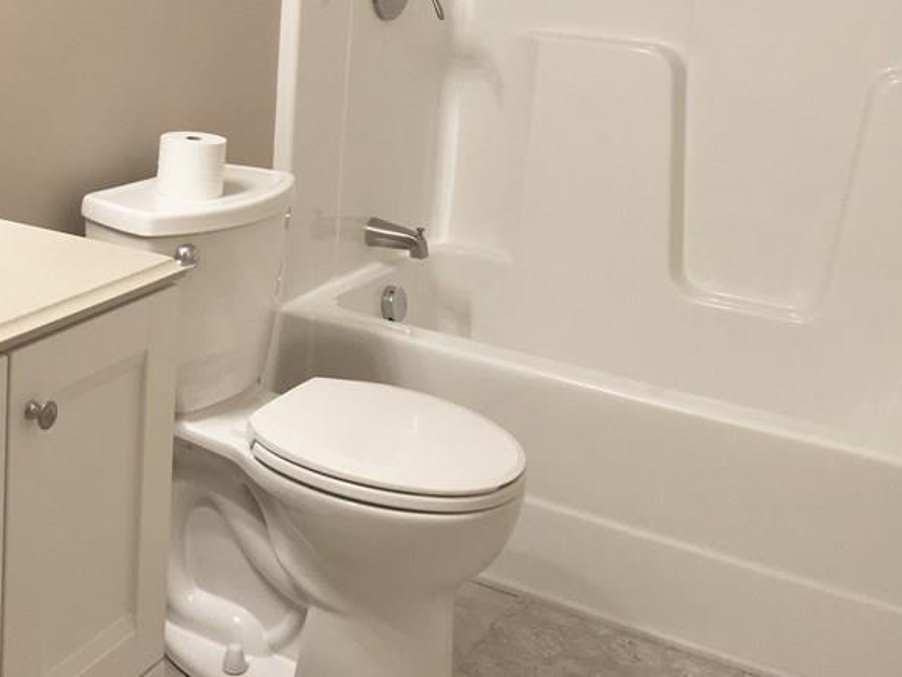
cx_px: 231
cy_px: 95
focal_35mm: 51
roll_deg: -3.0
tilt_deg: -7.9
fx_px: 1329
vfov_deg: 27.7
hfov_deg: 36.6
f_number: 2.2
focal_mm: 4.15
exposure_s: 1/30
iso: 64
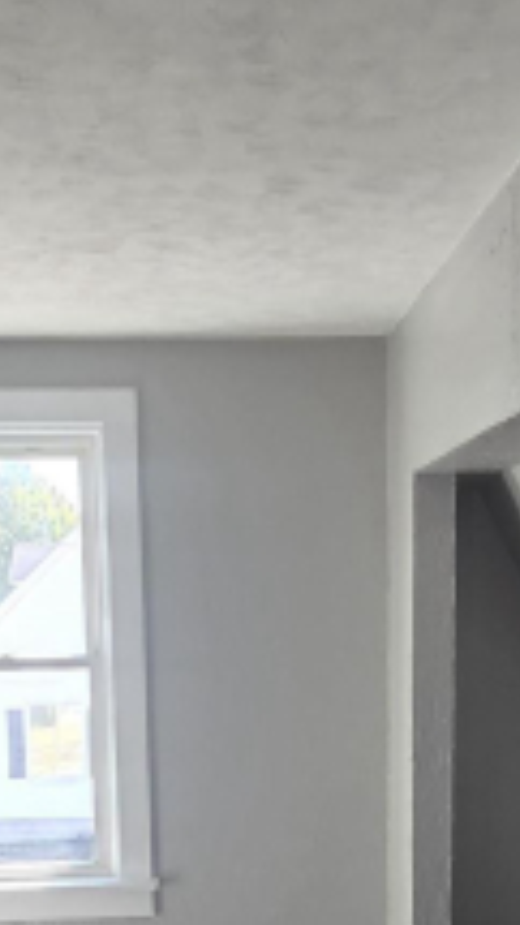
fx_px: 1078
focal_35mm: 44
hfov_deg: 27.1
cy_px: 794
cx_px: 275
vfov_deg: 43.3
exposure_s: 1/60
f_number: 2.2
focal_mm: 2.2
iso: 50
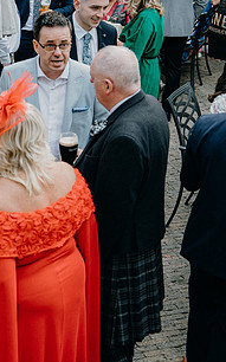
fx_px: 838
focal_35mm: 85
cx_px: 1
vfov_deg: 24.3
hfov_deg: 15.1
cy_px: 135
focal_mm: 44
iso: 125
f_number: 3.5
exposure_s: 1/200
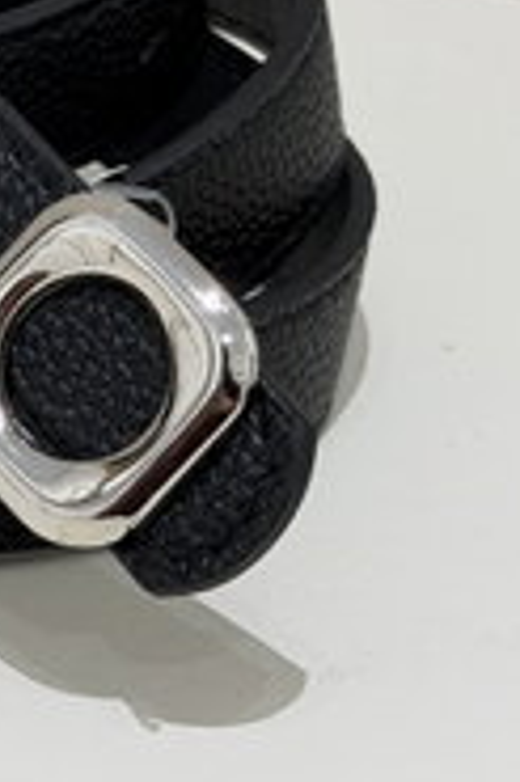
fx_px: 3126
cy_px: 188
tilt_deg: -23.2
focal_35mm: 144
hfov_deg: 9.3
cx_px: -203
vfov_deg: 14.2
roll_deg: +0.4
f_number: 1.78
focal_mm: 6.76
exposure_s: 1/50
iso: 100
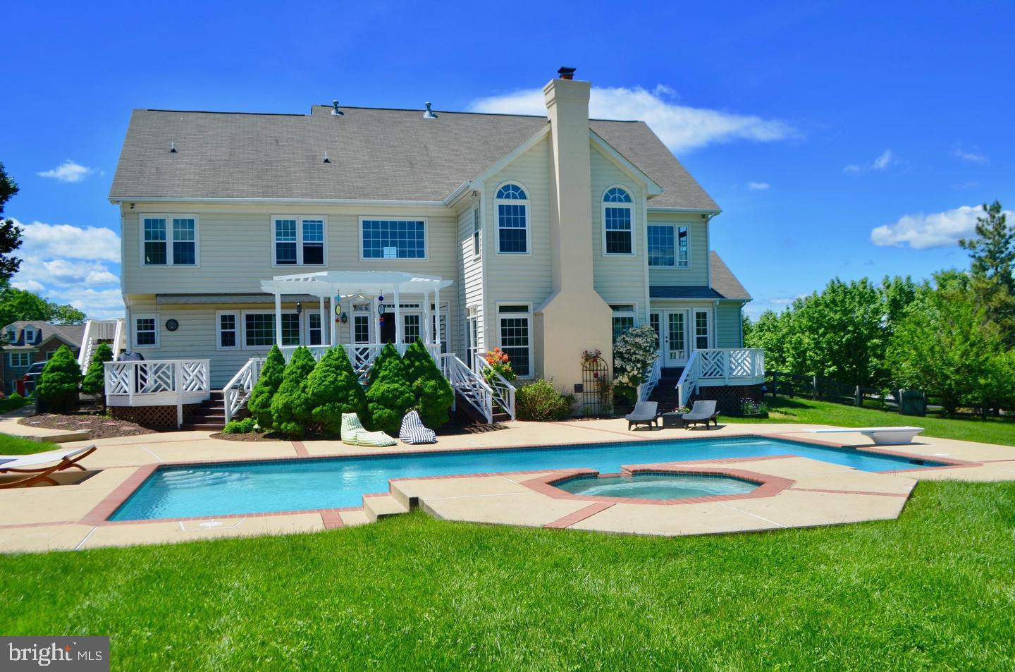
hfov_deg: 62.0
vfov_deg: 43.4
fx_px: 844
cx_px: 508
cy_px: 336
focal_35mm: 30
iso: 110
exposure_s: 1/250
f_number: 8
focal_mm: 20
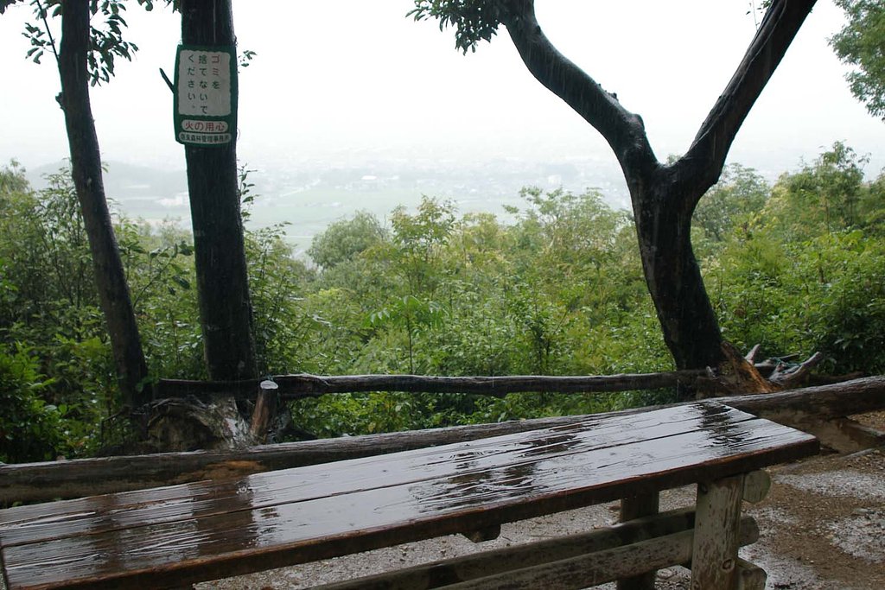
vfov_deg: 31.9
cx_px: 442
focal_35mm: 42
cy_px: 295
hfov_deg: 46.4
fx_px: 1033
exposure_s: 1/125
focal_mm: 28
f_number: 5.6
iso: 200
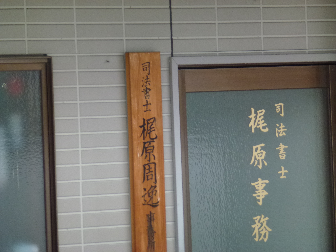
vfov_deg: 3.9
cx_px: 168
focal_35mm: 384
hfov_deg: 5.2
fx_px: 3727
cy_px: 126
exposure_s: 1/125
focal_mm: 68.8
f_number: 5.9
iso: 320
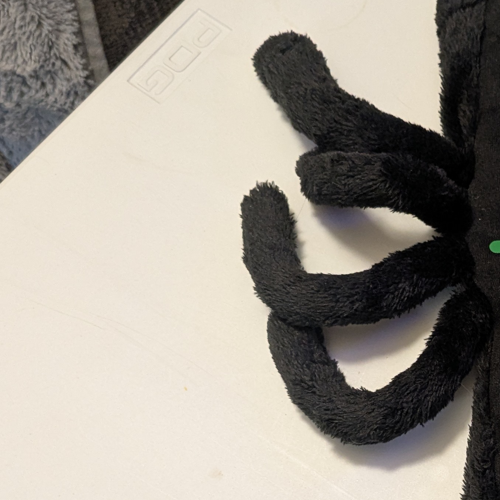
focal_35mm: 71
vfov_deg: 23.7
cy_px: 448
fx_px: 1160
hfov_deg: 22.6
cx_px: 579
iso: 216
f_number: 1.73
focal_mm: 4.38
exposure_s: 1/24
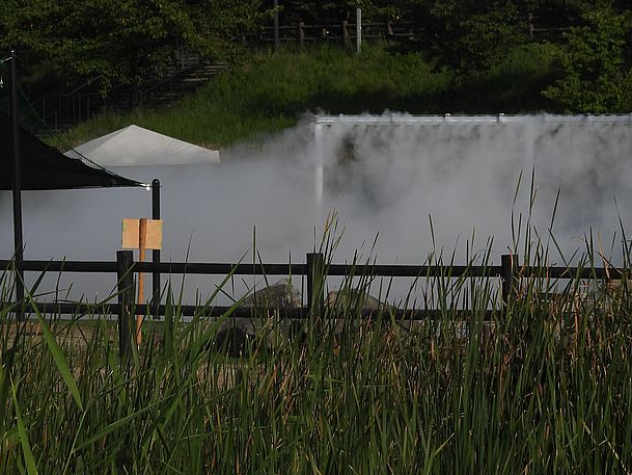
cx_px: 288
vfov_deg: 6.1
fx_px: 4437
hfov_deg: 8.1
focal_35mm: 243
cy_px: 179
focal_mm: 33
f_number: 5
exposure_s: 1/1600
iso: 100
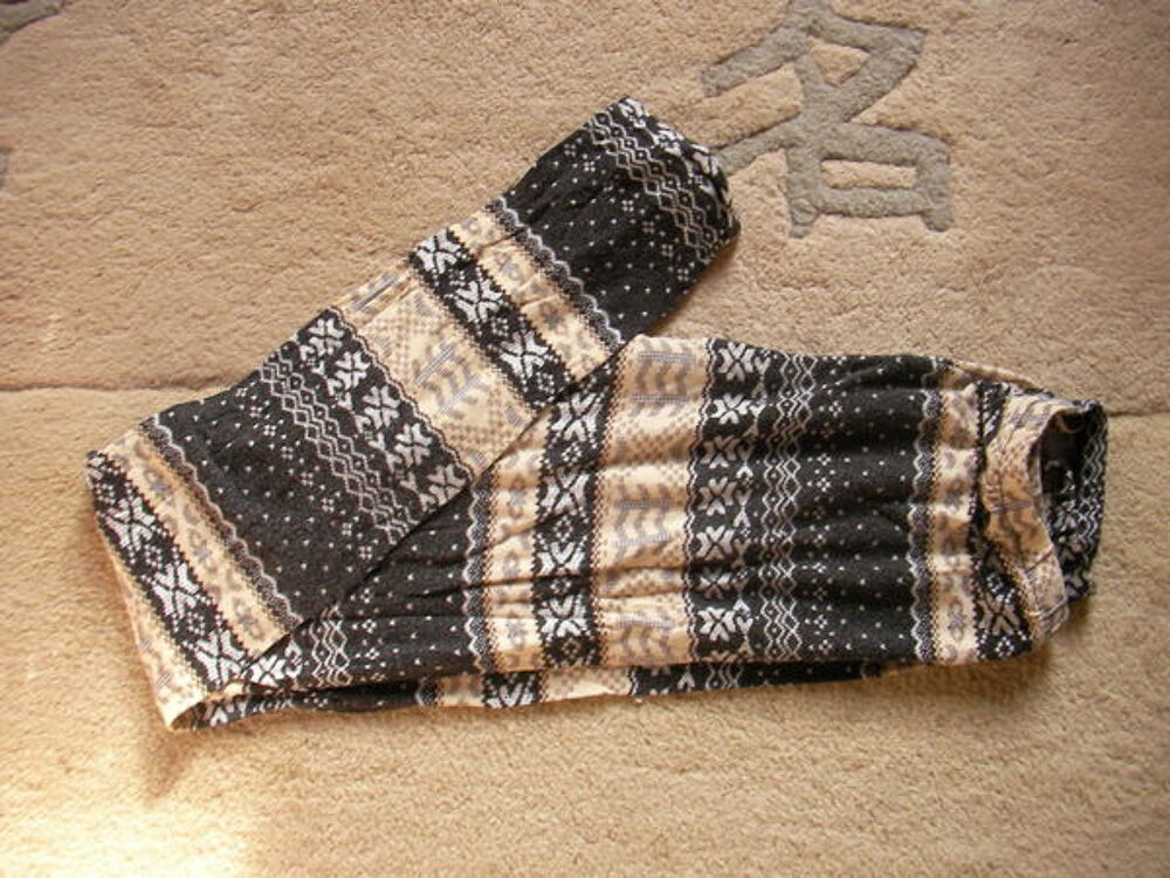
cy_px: 439
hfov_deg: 45.8
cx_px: 585
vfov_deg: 35.1
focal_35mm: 41
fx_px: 1386
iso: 100
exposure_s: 1/21.8
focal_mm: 6.3
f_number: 3.5
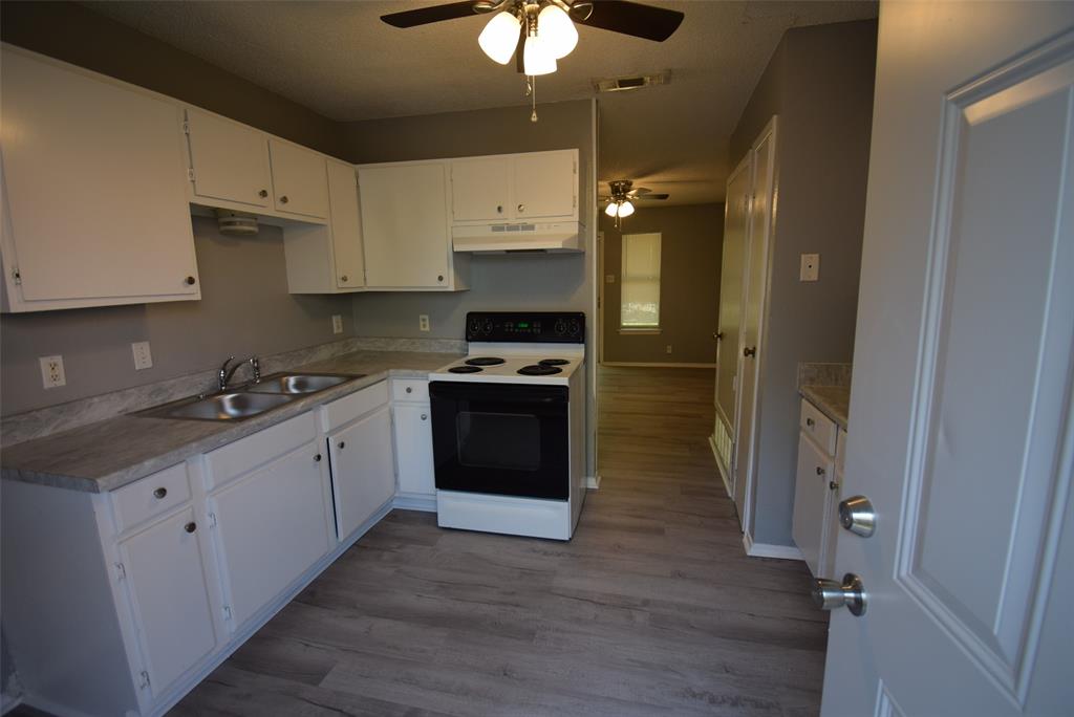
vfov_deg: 77.4
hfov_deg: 100.4
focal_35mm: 15
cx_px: 537
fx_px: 448
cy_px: 358
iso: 400
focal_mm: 10
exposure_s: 1/80
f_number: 4.5
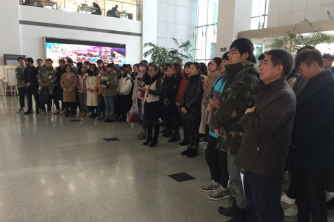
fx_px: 288
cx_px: 168
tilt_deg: -8.4
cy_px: 126
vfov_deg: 42.2
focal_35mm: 31
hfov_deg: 60.3
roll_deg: -2.8
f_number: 2.2
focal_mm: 4.15
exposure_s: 1/33
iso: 64
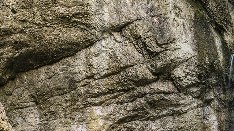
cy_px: 148
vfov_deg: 11.3
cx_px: 274
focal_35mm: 105
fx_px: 651
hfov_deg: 19.3
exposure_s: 20
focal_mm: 40
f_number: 11
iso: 100
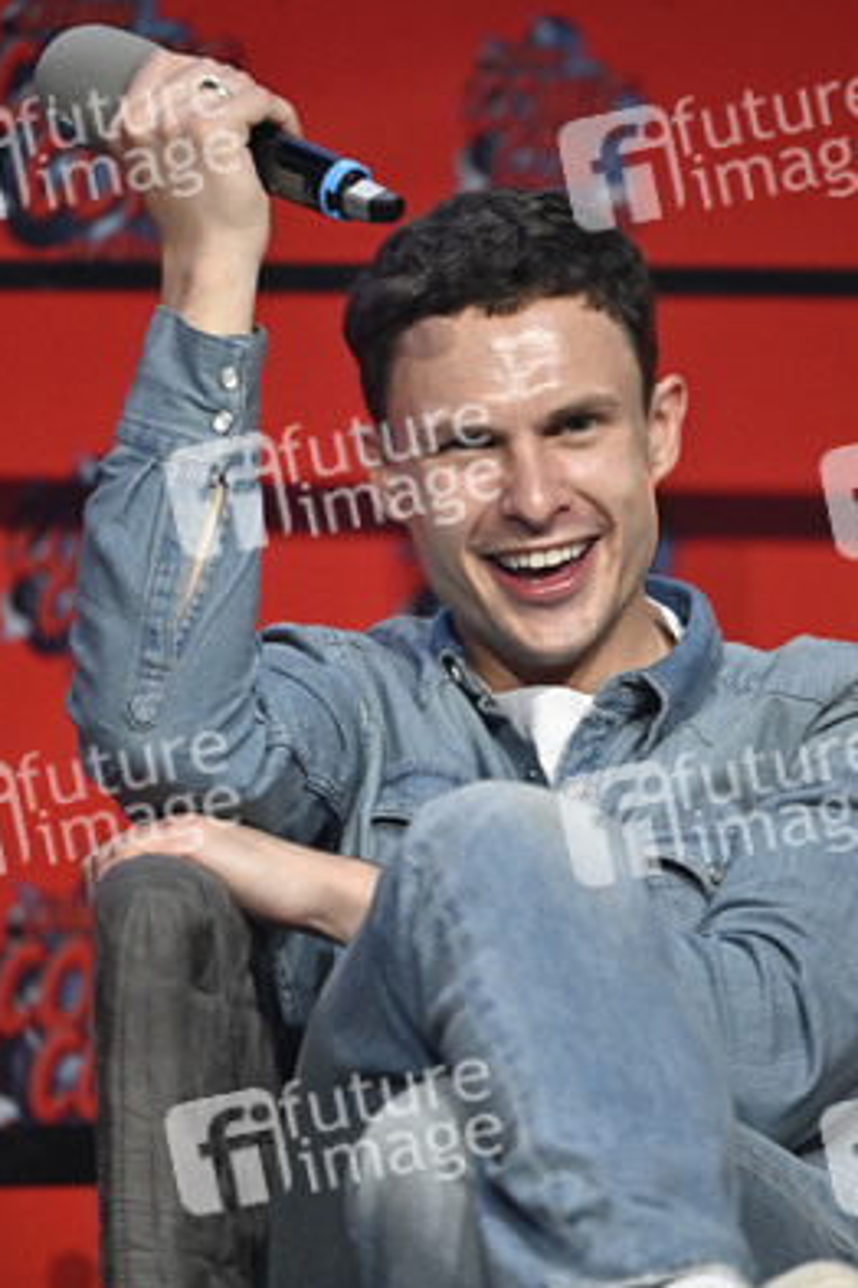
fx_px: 14549
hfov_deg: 3.4
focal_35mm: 407
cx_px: 429
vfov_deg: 5.1
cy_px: 646
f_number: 4.5
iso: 2500
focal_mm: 400
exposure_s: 1/500
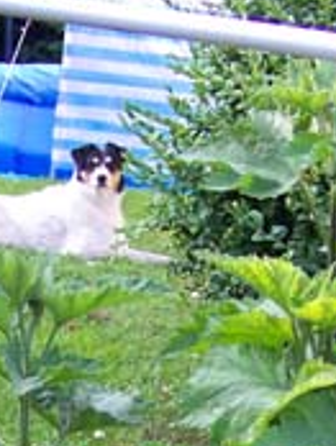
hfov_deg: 11.2
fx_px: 1691
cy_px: 513
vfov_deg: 14.6
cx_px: 8
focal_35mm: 131
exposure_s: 1/100
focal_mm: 6.3
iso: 160
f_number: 2.8
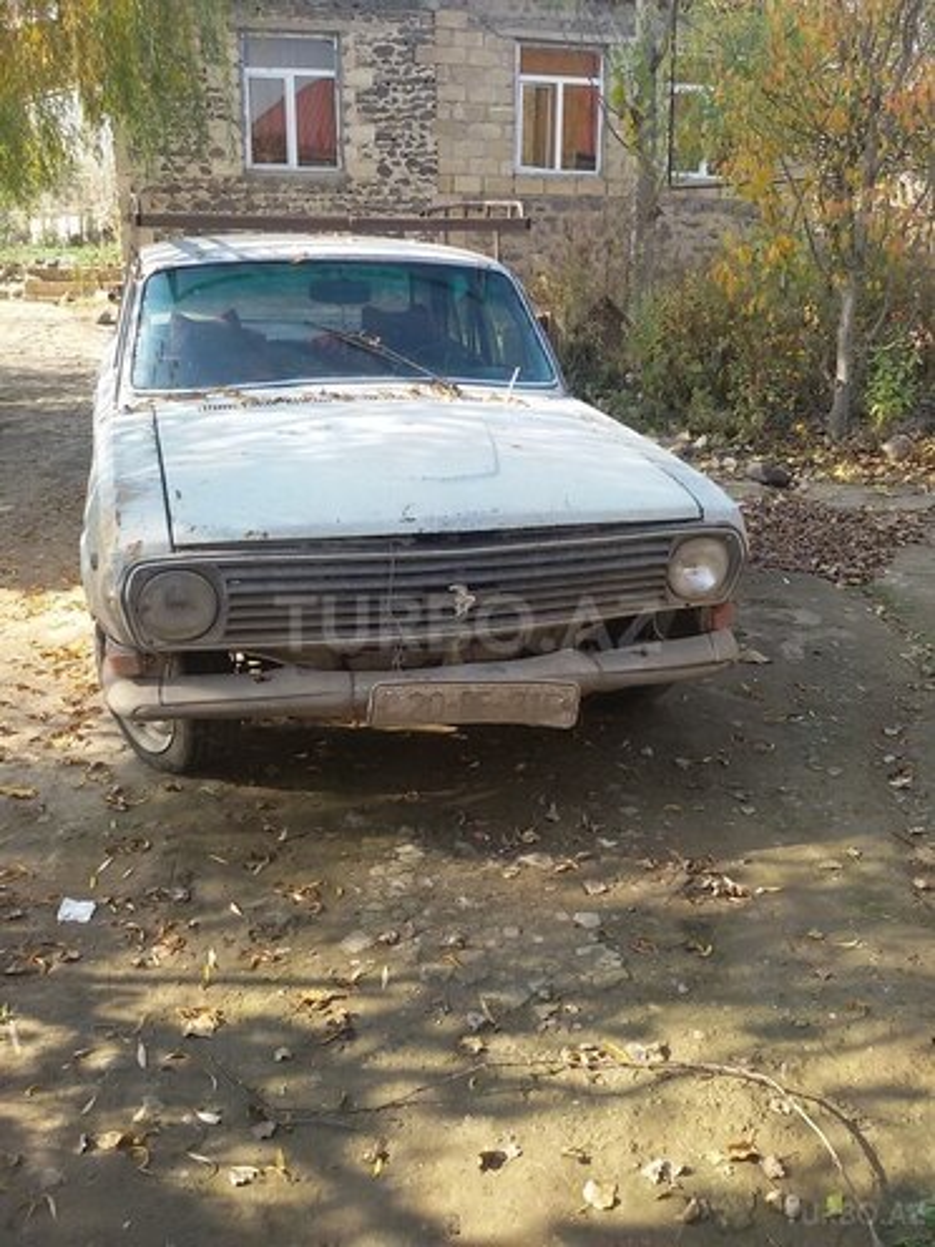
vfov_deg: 58.4
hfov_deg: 45.4
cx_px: 468
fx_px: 1116
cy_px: 624
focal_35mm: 31
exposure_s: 1/147
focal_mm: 2.93
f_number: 2.4
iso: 40
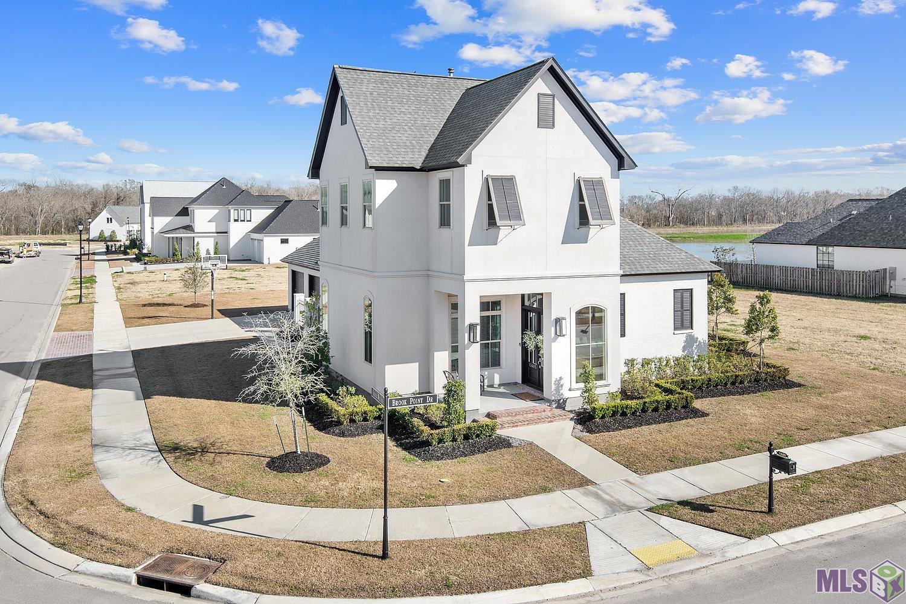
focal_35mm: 29
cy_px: 302
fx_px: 730
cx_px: 453
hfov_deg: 63.7
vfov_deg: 45.0
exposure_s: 1/200
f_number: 10
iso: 200
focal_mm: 29
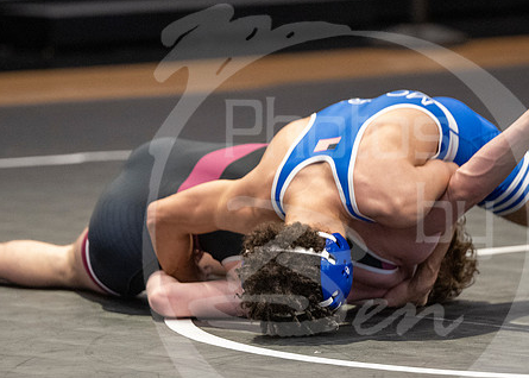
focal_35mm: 443
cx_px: 246
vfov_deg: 3.2
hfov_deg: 4.6
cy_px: 392
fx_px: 6657
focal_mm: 200
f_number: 2.8
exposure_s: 1/1000
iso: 3200
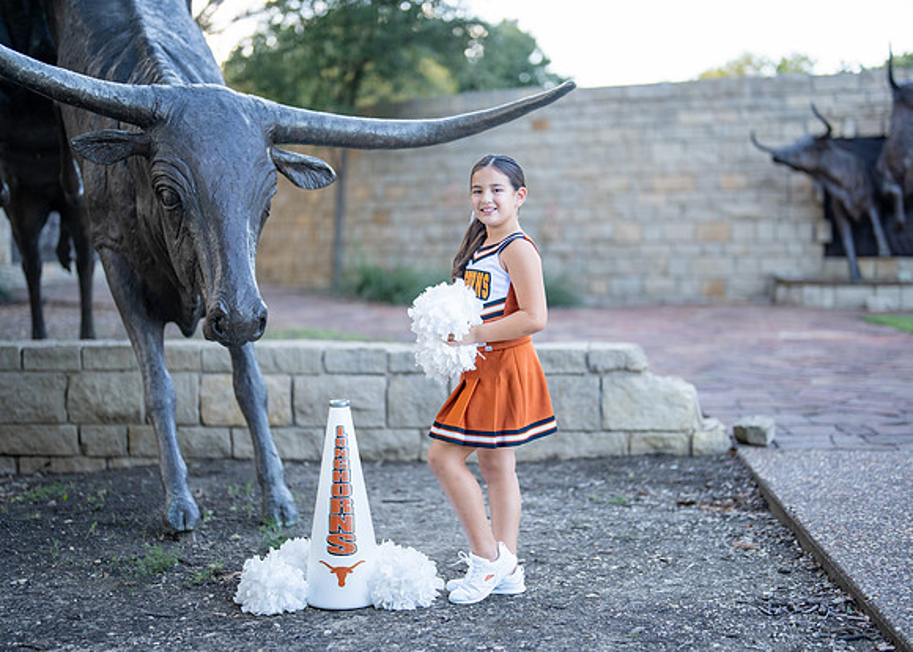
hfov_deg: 35.8
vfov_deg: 26.0
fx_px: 1413
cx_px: 466
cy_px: 326
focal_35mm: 54
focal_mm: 50
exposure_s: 1/1000
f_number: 1.2
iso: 250
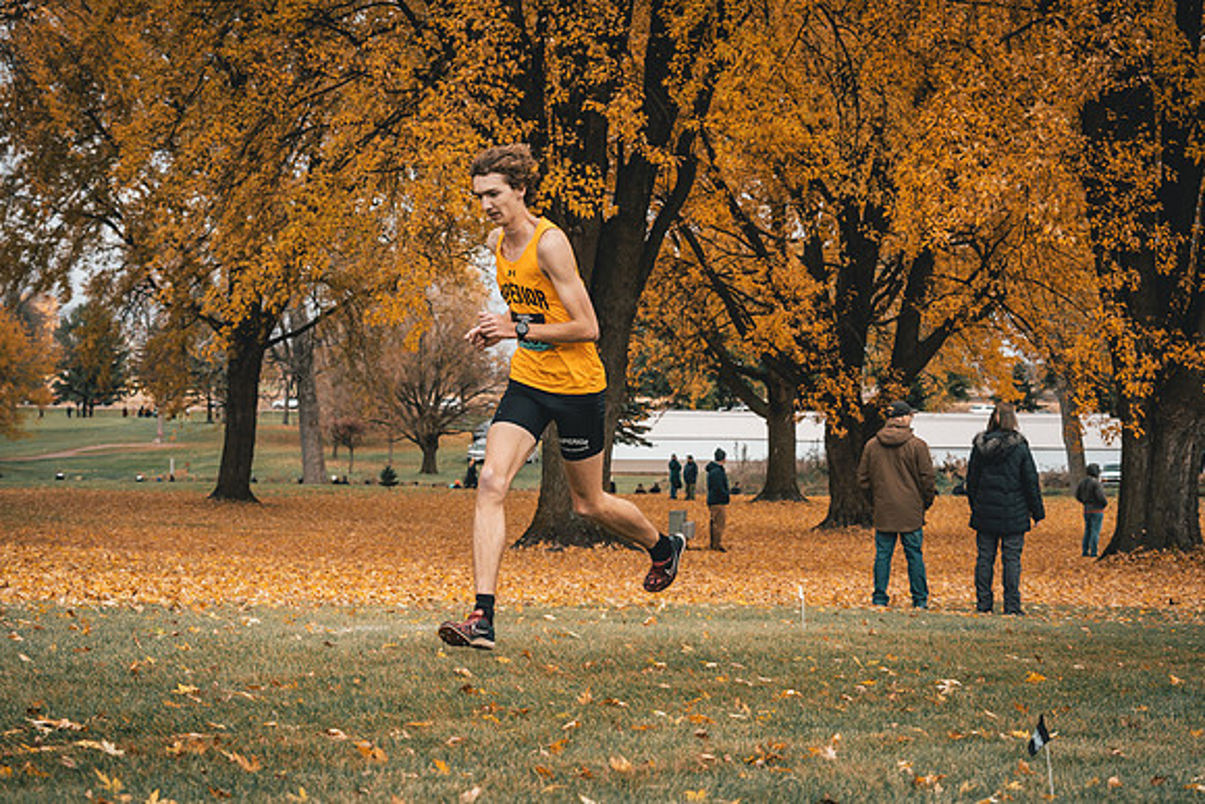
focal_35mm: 78
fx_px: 2597
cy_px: 402
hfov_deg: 26.1
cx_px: 602
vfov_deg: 17.6
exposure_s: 1/800
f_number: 6.3
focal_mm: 68
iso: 400
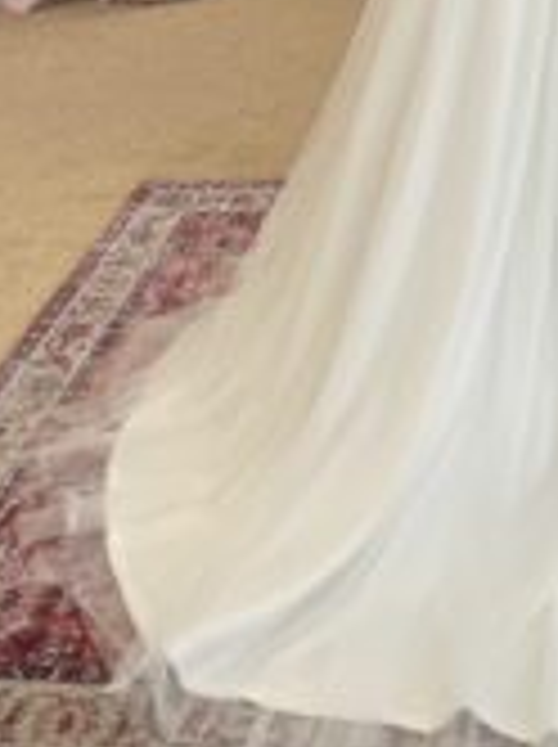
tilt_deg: -12.5
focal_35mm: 67
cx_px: 598
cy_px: -155
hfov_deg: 20.9
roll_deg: +1.6
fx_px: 1444
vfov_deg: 25.9
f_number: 1.6
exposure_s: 1/122
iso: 50
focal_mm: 5.1
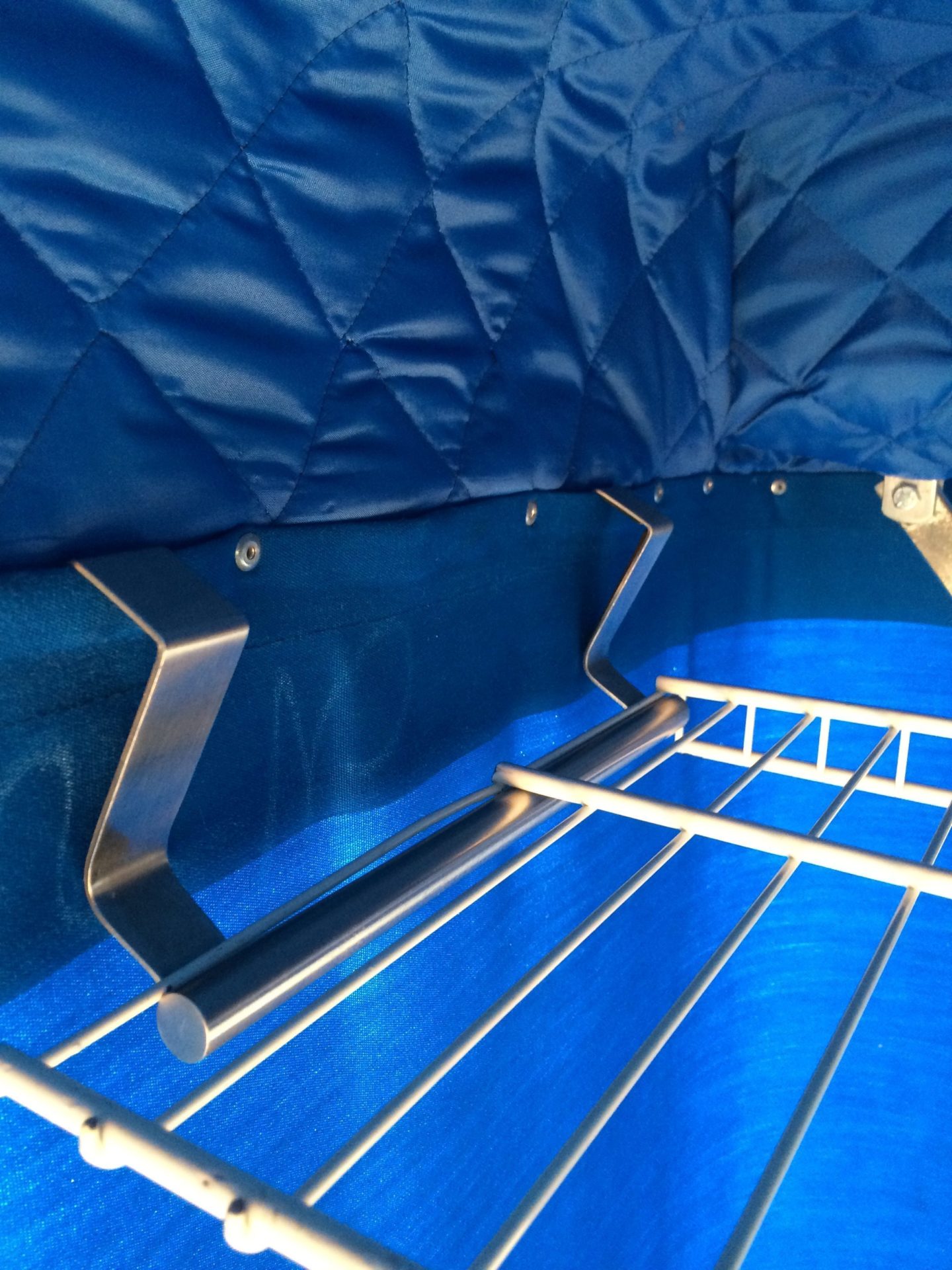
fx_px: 1063
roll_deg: -3.0
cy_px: 635
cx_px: 476
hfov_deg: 48.2
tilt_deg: -10.4
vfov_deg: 61.7
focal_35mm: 29
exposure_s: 1/30
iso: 200
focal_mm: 4.15
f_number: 2.2
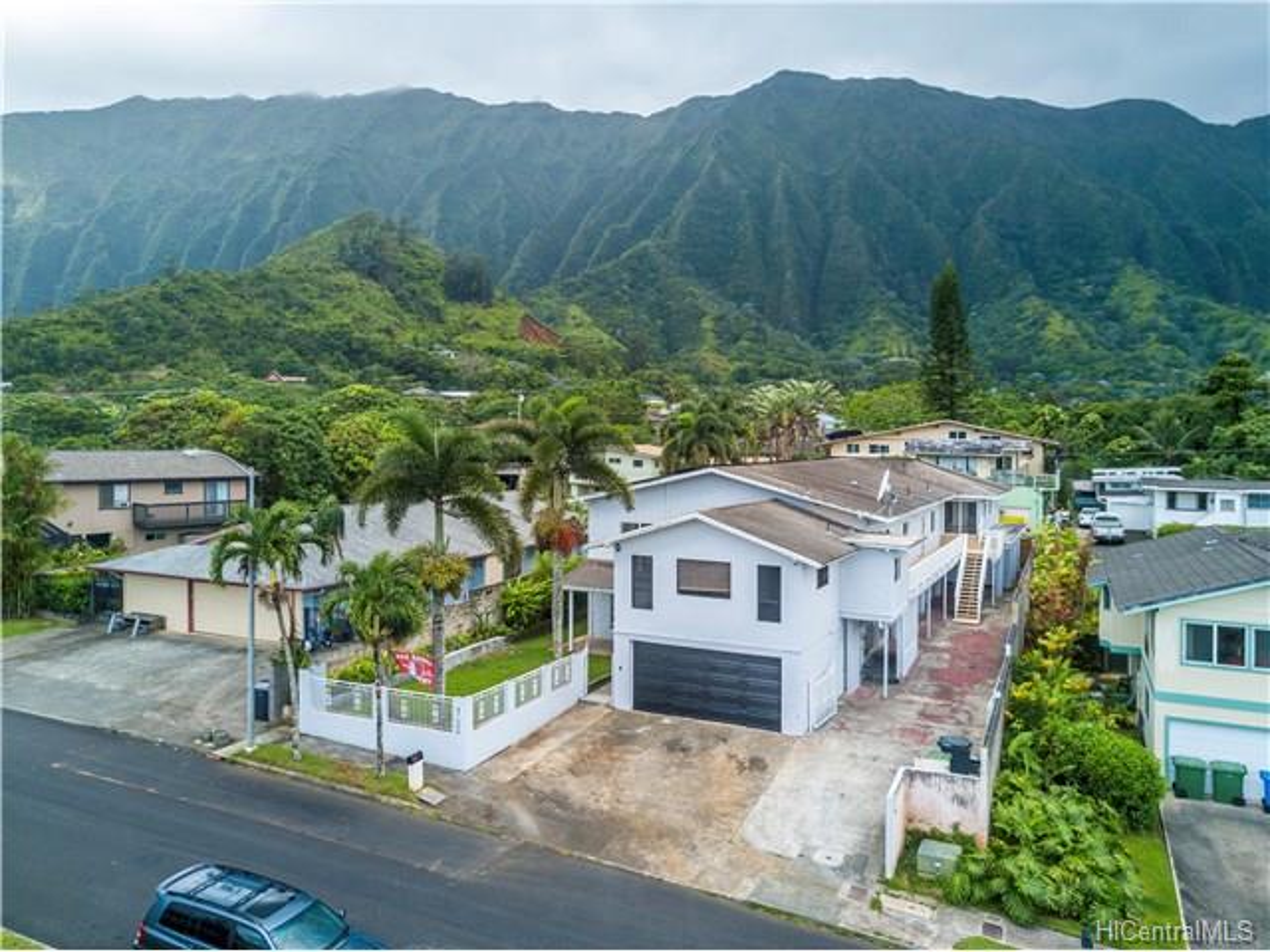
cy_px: 476
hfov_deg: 67.3
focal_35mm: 26
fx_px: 954
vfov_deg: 53.1
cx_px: 635
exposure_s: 1/590
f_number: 2.2
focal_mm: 4.7
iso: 100
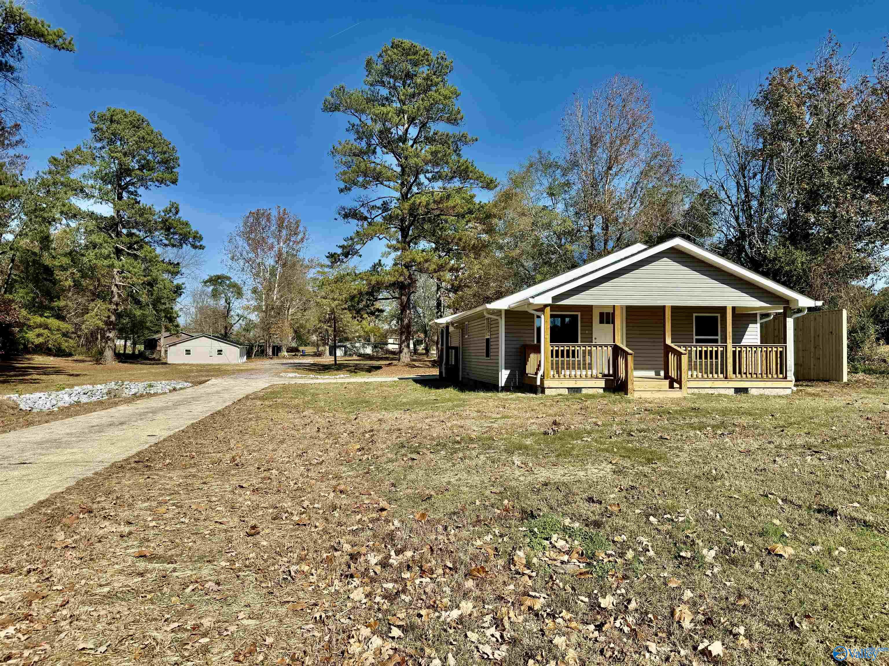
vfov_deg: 56.8
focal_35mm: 24
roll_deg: -1.8
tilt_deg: +1.9
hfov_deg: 71.6
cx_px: 444
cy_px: 333
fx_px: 616
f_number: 1.78
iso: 80
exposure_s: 1/5319
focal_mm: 6.76
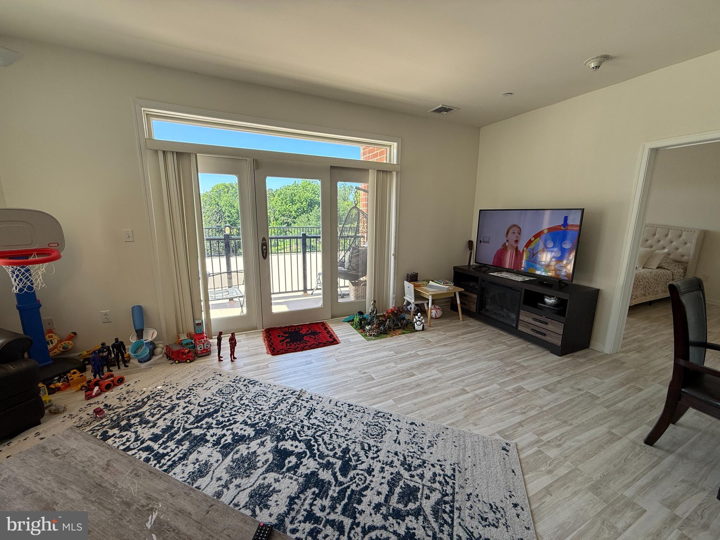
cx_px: 360
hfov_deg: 102.1
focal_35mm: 14
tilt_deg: -10.5
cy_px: 270
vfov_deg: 85.7
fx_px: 291
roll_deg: -0.4
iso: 64
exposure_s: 1/200
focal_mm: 2.22
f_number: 2.2
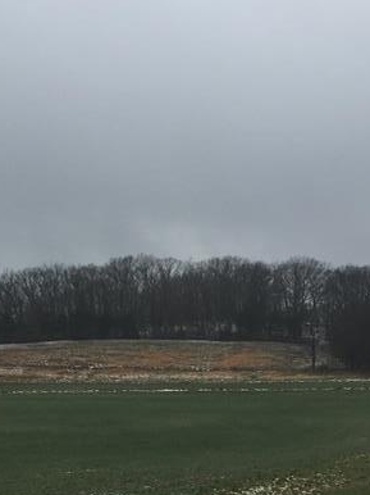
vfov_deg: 24.6
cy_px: 448
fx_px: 1099
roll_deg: +0.6
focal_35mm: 77
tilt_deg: -1.2
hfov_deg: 19.0
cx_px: 109
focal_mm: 4.15
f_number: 2.2
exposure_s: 1/824
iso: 32
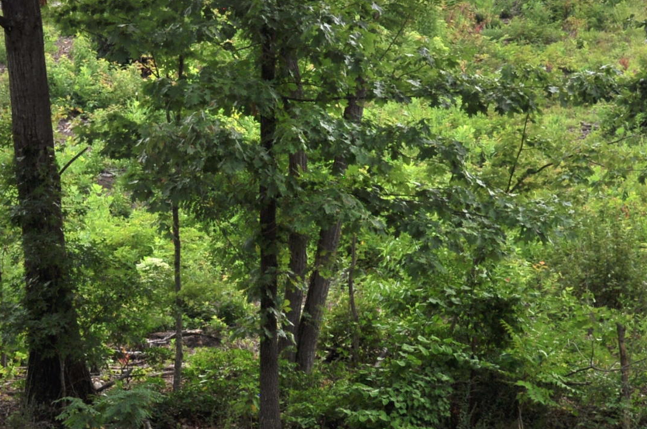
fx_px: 2118
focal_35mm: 118
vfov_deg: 11.5
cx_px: 311
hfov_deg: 17.4
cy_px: 335
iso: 200
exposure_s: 1/80
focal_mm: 28
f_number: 8
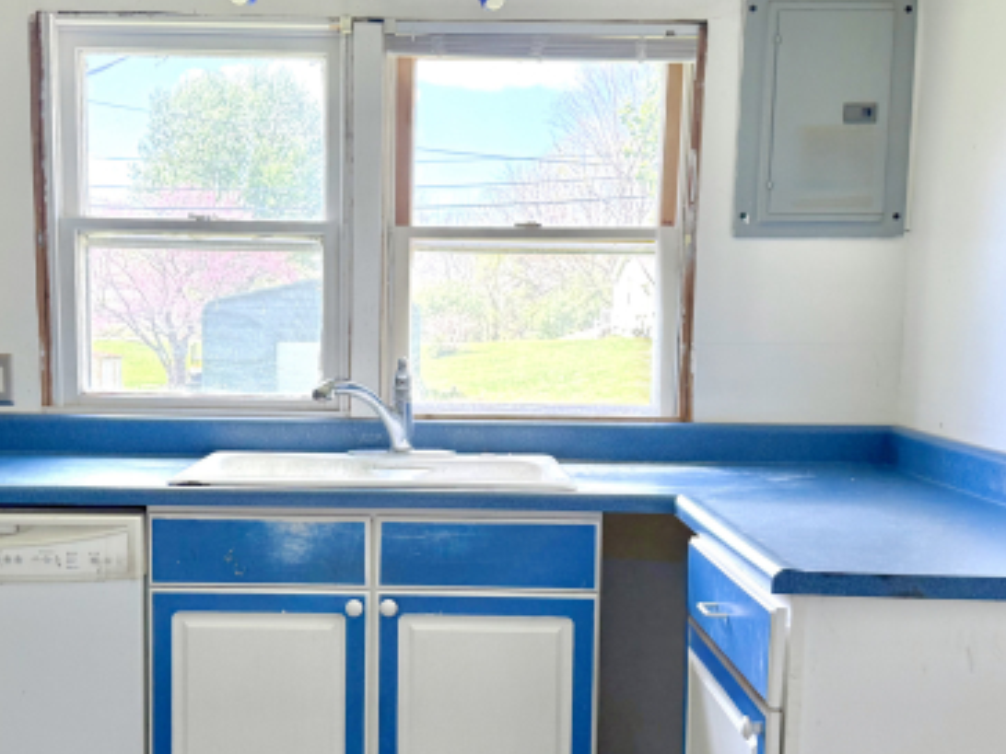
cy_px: 464
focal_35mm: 44
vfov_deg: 32.7
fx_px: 1279
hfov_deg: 42.7
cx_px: 388
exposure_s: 1/232
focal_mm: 6.76
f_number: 1.78
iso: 100
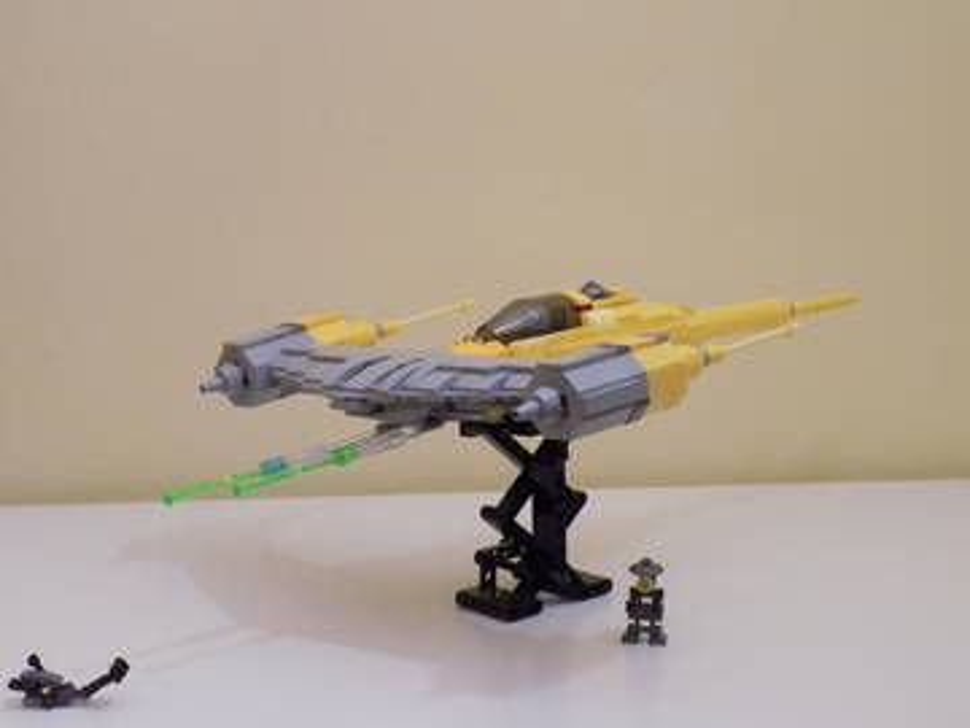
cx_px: 485
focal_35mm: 70
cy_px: 364
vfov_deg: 21.0
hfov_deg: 27.8
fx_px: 1962
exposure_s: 1/4
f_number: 4.2
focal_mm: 12.5
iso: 400
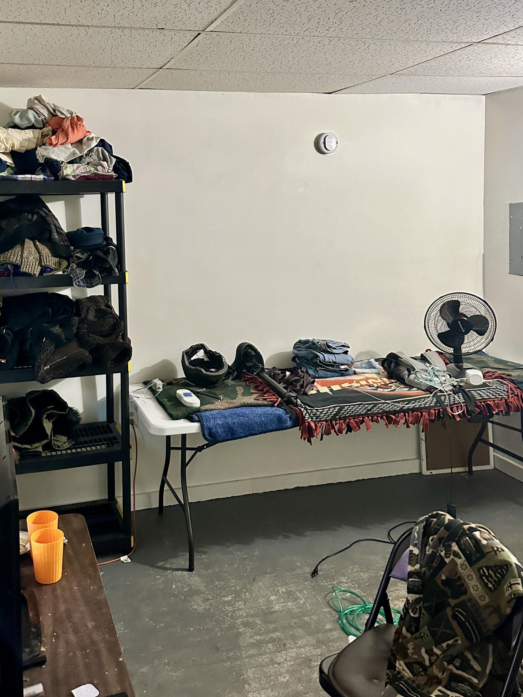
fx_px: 483
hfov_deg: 56.8
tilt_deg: -9.4
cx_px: 262
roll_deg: -0.6
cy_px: 348
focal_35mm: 24
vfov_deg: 71.6
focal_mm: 6.86
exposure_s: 1/60
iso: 640
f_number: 1.78
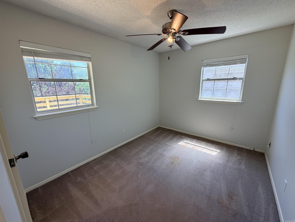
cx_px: 148
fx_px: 119
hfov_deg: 102.1
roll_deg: +1.8
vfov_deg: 85.7
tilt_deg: -14.0
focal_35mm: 14
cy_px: 111
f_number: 2.2
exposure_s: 1/120
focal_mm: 2.22
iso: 64
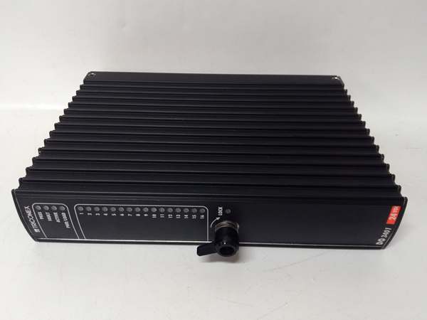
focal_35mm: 27
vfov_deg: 51.4
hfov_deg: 65.3
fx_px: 333
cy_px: 160
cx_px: 214
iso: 285
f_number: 2
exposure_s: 1/33
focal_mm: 3.79
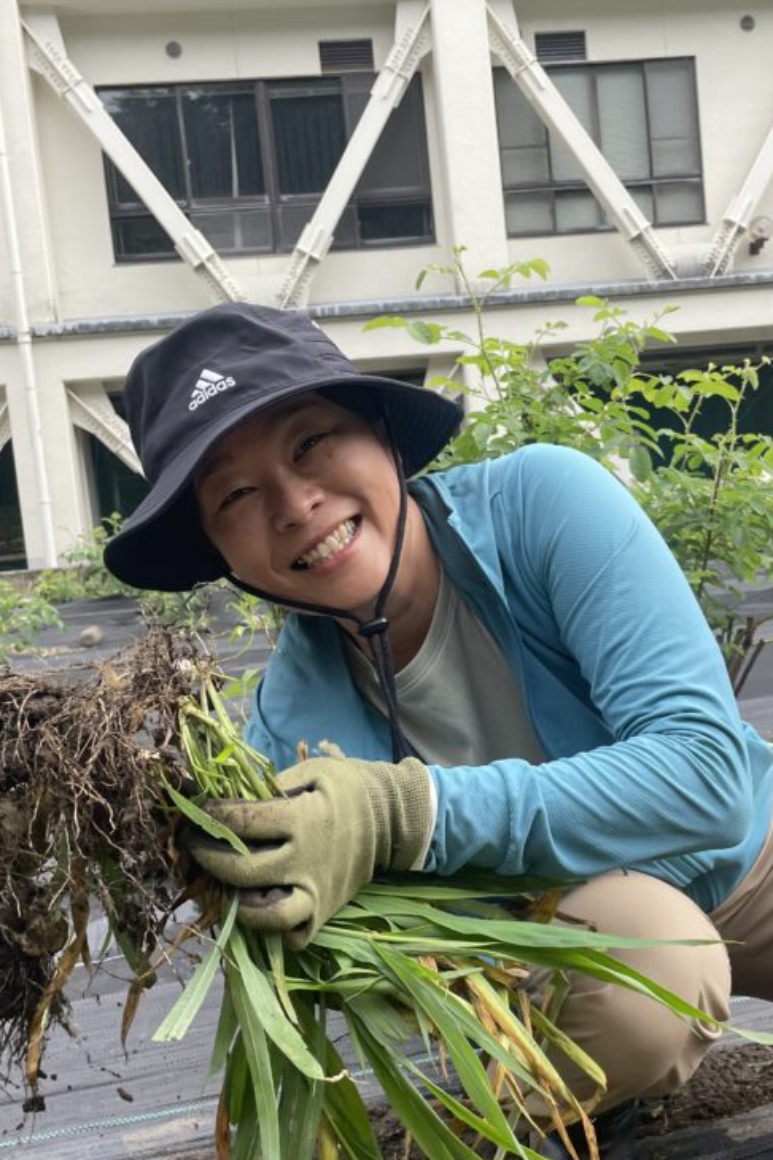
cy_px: 592
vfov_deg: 50.7
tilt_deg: -5.1
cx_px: 468
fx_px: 1224
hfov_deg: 34.9
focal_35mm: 38
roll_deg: +6.6
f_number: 1.6
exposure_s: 1/855
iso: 32
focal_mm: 4.2
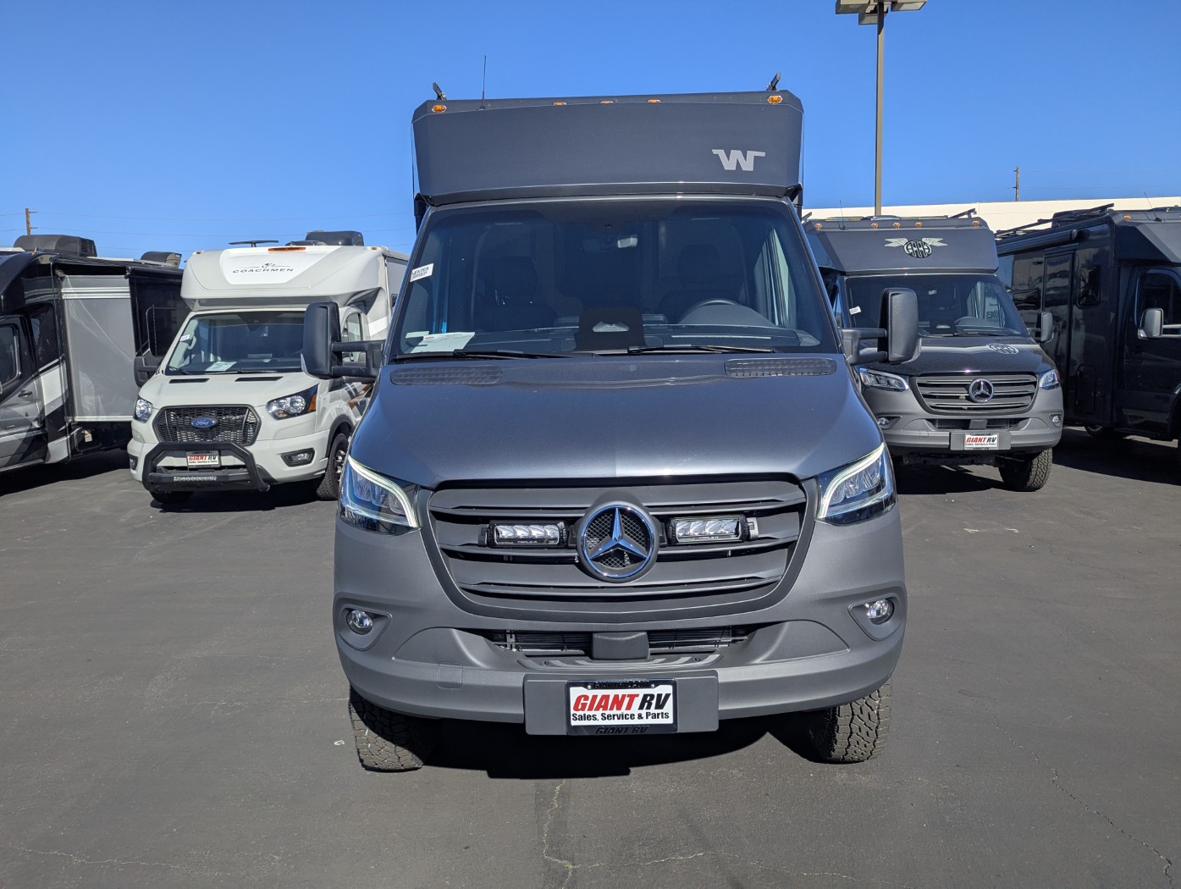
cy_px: 444
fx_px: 820
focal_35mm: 24
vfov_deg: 56.9
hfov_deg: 71.5
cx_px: 590
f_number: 1.85
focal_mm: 6.81
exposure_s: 1/2899
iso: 42
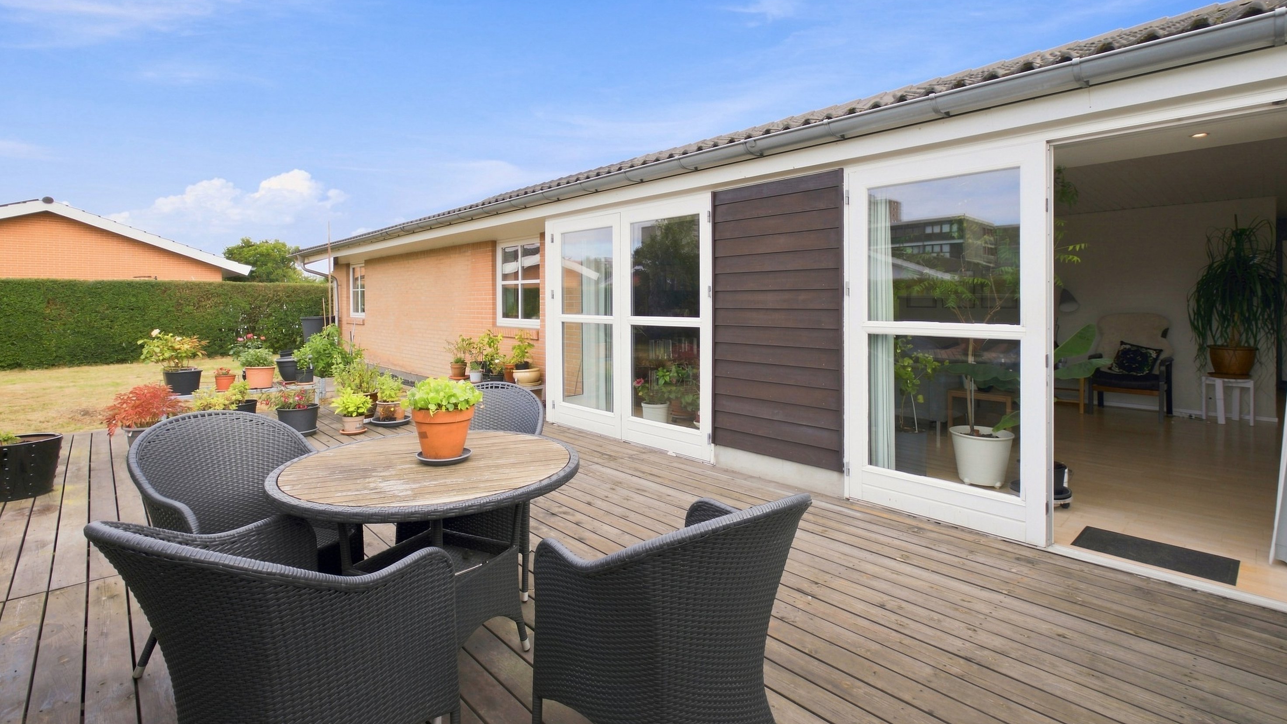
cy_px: 293
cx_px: 641
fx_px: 546
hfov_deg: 99.4
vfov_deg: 66.5
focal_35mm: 16
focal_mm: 10
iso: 200
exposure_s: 1/80
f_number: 8
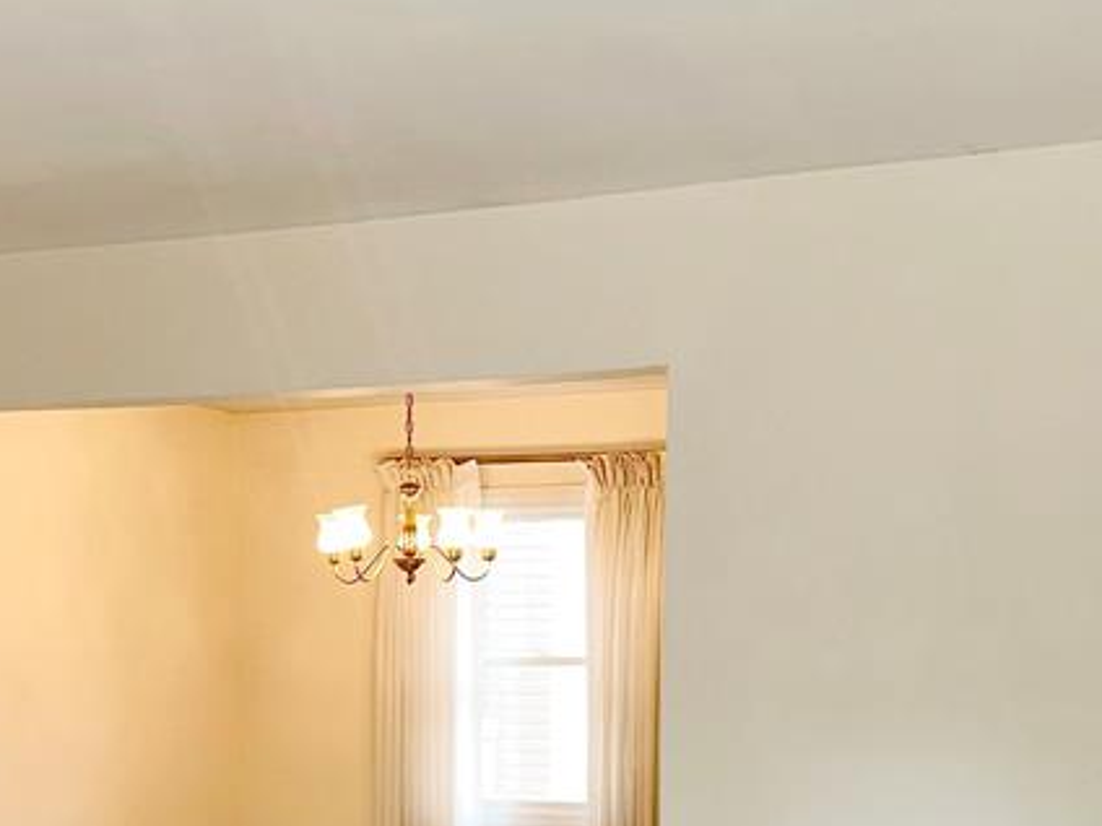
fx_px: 1846
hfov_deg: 33.0
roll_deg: +0.2
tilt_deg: -6.0
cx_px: 395
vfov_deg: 24.0
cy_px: 847
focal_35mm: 58
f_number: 1.78
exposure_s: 1/33
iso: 64
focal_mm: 6.86
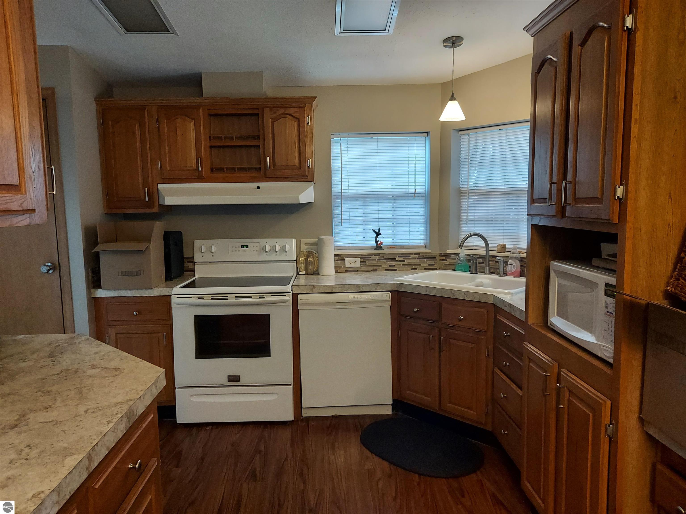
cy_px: 257
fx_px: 495
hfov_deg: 69.4
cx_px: 343
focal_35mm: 25
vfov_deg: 54.9
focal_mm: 4.6
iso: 250
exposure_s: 1/30
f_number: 2
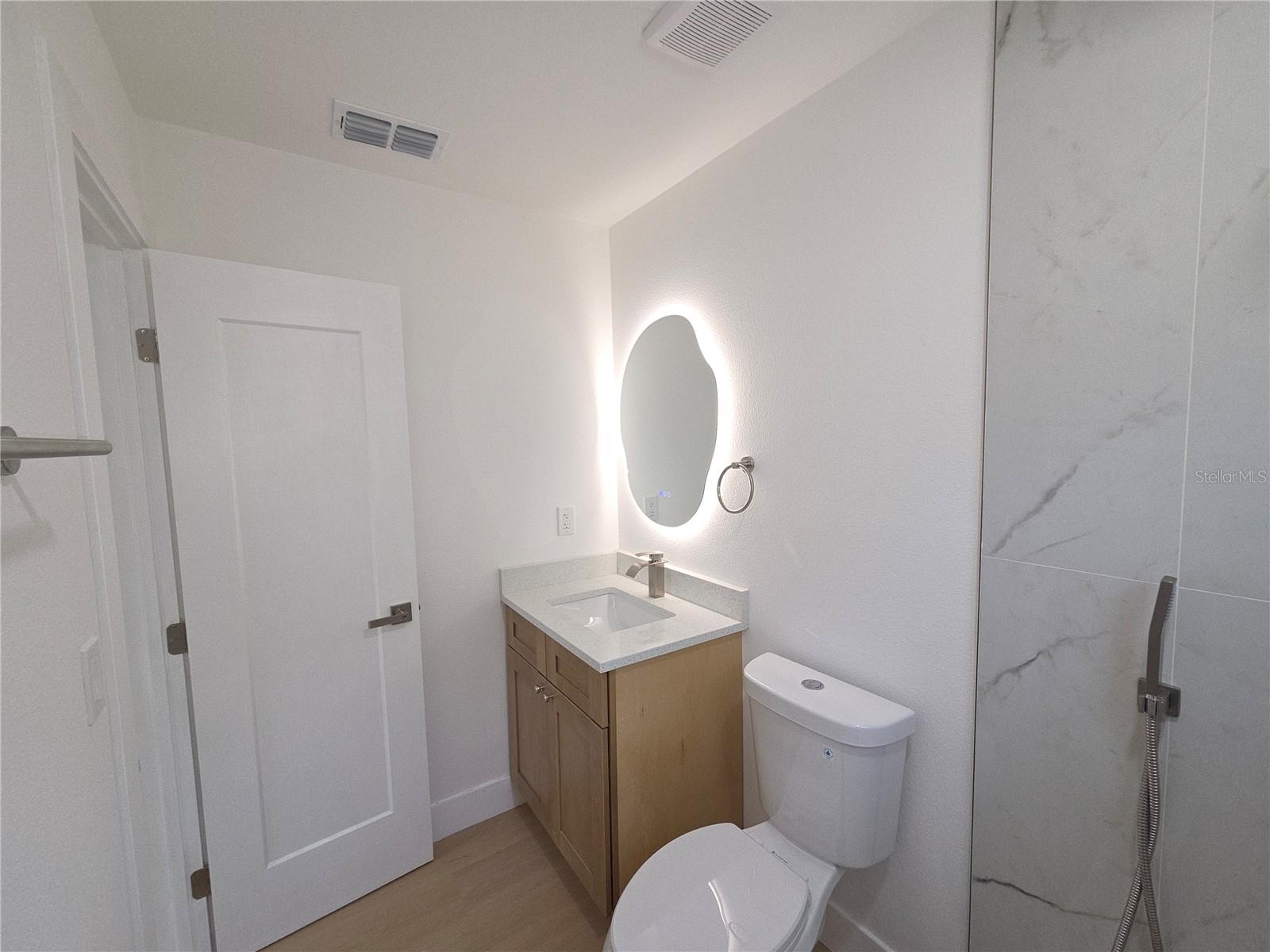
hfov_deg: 106.2
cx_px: 635
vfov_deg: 89.9
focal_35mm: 13
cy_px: 476
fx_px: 477
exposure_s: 1/50
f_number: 2.2
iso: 64
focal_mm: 2.2
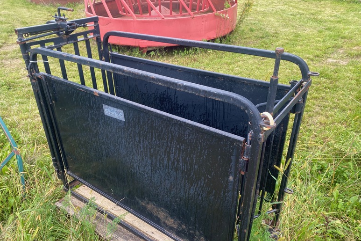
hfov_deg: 65.5
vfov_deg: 46.2
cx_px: 176
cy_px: 139
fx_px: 281
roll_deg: +2.9
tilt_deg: -35.2
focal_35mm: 28
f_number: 1.8
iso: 32
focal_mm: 4.25
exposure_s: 1/125
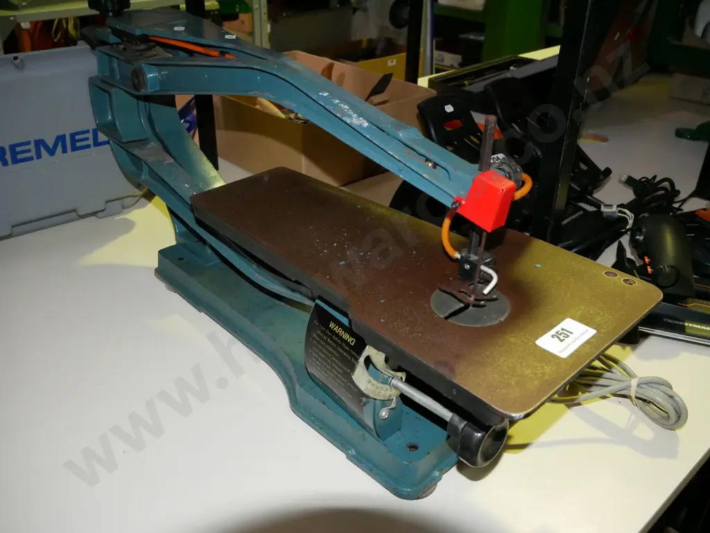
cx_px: 355
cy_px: 266
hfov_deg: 53.9
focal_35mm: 34
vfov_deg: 41.8
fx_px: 698
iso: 3200
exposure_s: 1/125
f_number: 5.6
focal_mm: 17
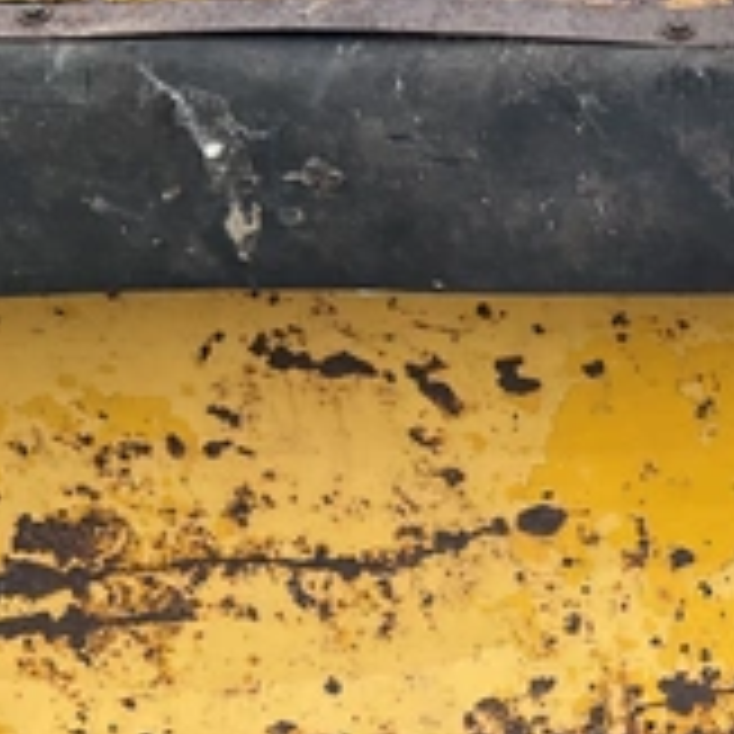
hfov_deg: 24.6
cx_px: 892
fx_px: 1511
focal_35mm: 63
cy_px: 513
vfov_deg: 27.1
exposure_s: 1/222
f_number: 1.8
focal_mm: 3
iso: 20
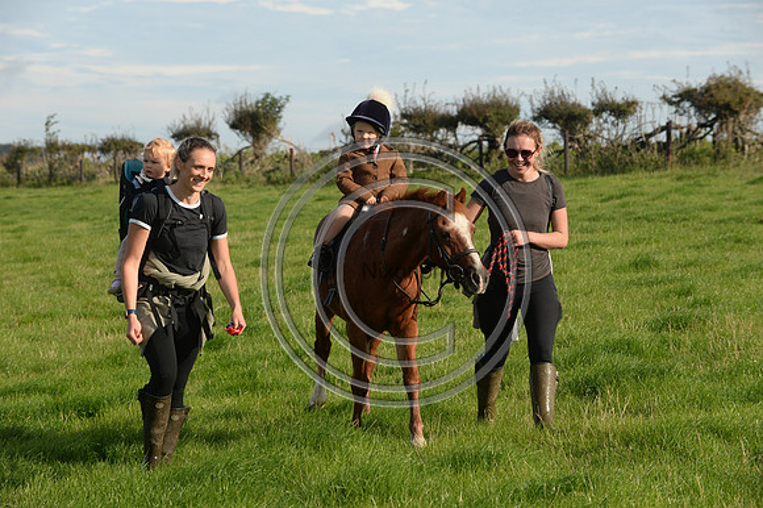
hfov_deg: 15.8
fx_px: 2754
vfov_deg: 10.5
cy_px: 254
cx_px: 382
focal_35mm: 130
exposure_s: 1/1250
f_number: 6.3
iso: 720
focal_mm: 130
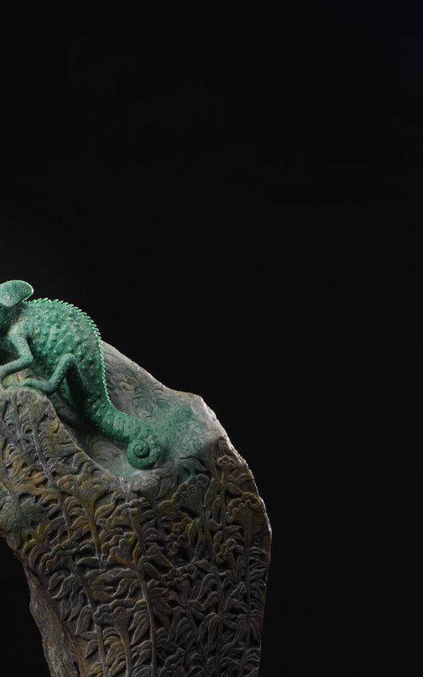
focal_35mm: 159
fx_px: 2934
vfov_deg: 13.1
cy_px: 499
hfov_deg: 8.2
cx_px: 102
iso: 125
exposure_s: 1/125
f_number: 14
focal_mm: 105
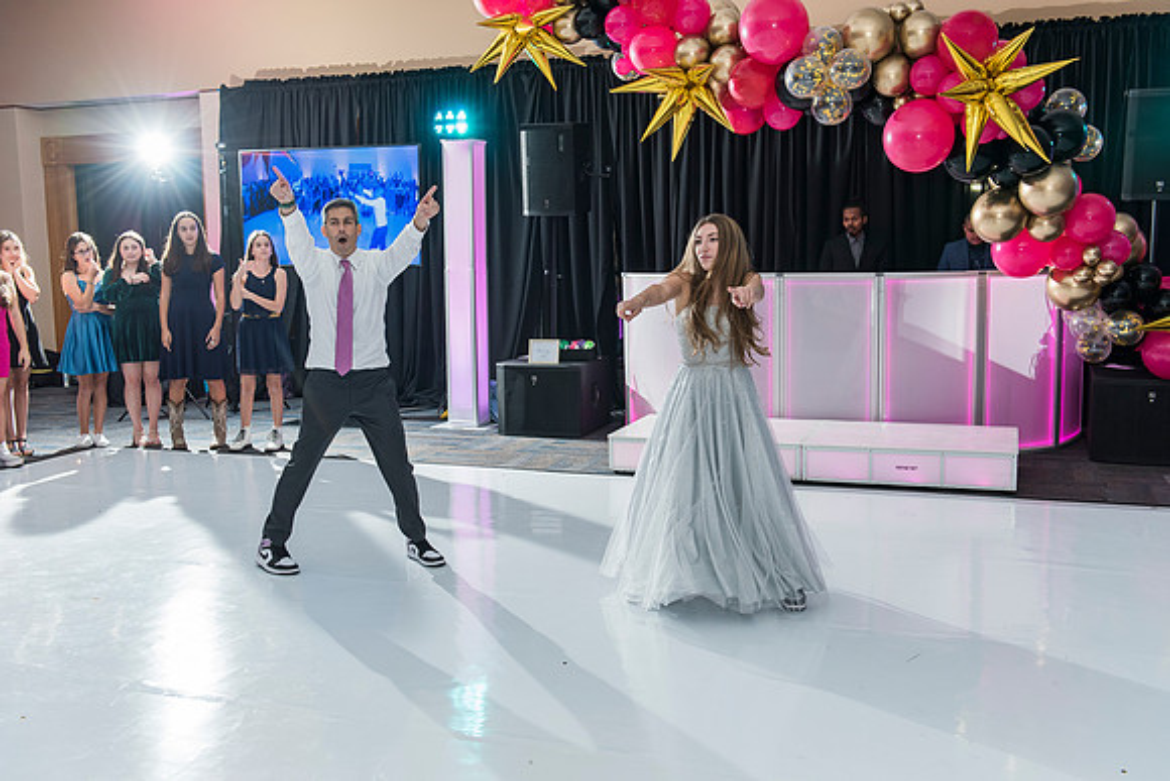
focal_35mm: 36
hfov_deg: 53.1
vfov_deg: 36.9
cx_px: 585
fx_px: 1170
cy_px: 390
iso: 1000
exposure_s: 1/100
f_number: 4.5
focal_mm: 36
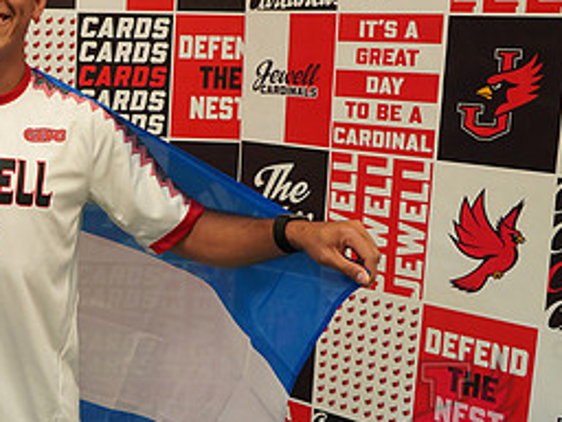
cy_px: 188
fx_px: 990
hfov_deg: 29.2
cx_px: -26
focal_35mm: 61
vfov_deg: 24.0
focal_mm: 28
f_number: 4
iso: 1000
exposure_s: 1/160
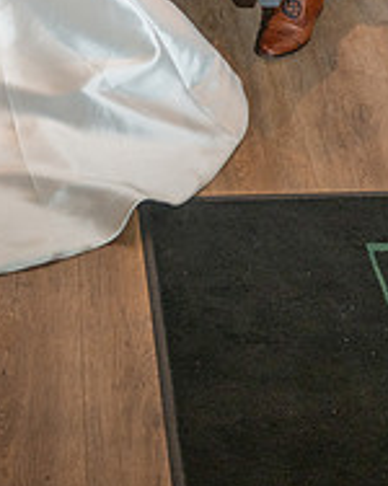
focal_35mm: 81
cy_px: -78
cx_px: 88
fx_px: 1165
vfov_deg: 22.0
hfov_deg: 18.8
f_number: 2.8
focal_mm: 24
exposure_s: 1/100
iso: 800
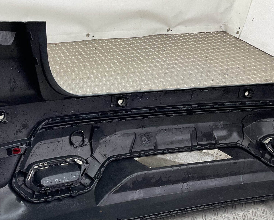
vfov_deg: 31.2
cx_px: 50
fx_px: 389
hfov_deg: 37.2
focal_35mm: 48
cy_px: 149
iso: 50
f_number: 1.8
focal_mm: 3
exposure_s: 1/100
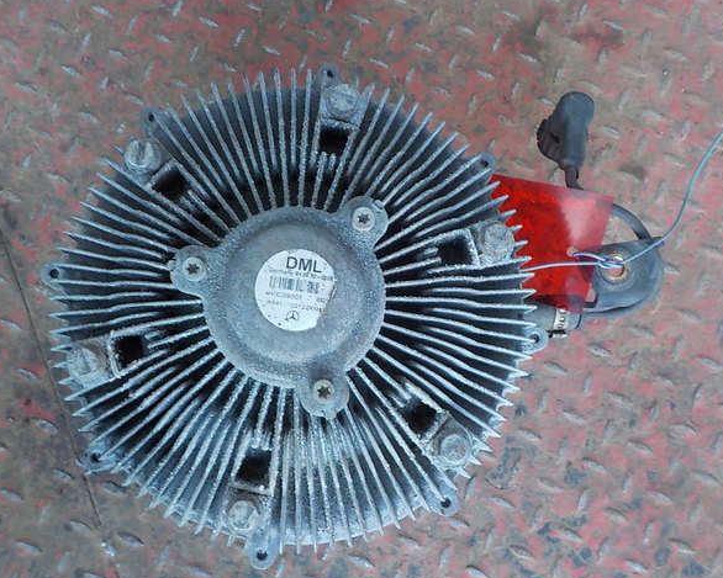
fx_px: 685
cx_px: 347
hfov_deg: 55.6
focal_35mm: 32
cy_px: 290
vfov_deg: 45.8
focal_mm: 4.1
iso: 400
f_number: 3.3
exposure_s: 1/30
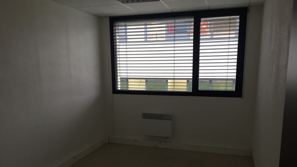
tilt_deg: -7.6
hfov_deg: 61.0
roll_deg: +0.2
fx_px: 252
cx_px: 149
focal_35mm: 32
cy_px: 112
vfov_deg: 36.3
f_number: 2.2
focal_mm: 4.15
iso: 100
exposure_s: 1/33
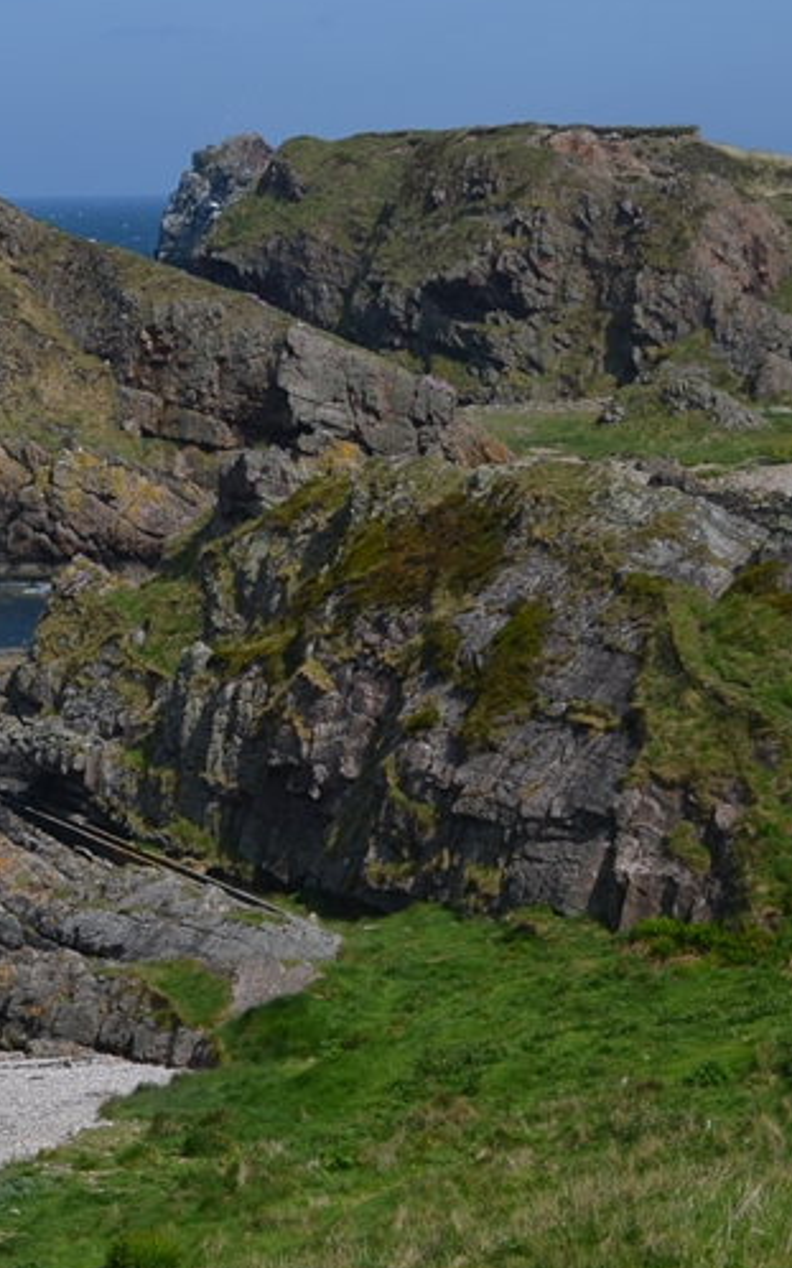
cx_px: -208
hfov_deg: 13.7
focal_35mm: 92
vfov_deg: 22.5
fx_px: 3179
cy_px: 504
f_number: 8
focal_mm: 28
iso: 100
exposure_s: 1/250
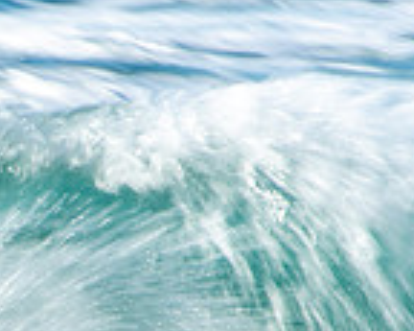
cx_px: -135
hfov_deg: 0.9
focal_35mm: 2275
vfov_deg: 0.7
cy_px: 462
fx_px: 27856
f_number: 25
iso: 100
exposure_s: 1/20
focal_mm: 400
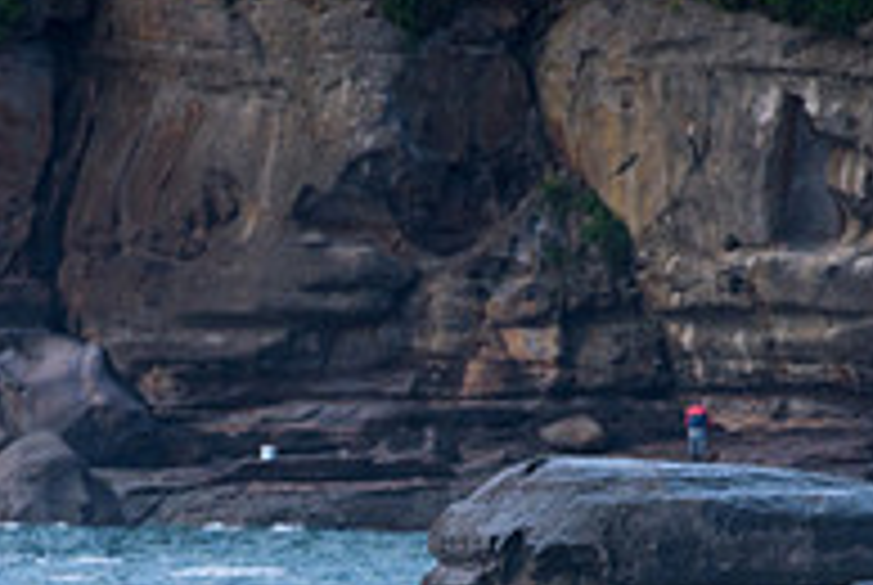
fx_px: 36454
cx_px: 292
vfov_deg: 0.9
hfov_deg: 1.4
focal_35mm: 1501
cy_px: 839
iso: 360
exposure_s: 1/1000
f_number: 5.6
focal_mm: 500
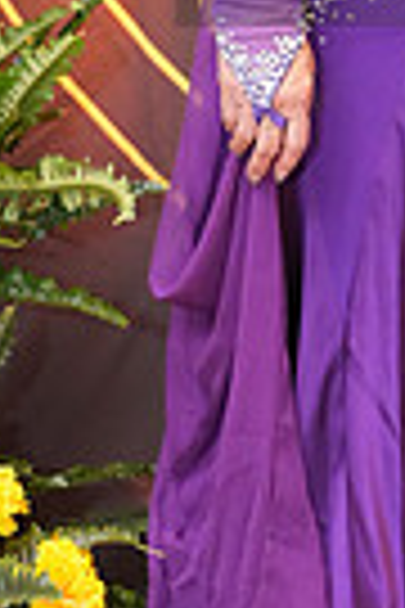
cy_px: -122
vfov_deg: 11.2
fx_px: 3037
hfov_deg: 7.3
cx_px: 799
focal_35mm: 180
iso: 6400
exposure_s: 1/200
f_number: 4.5
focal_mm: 42
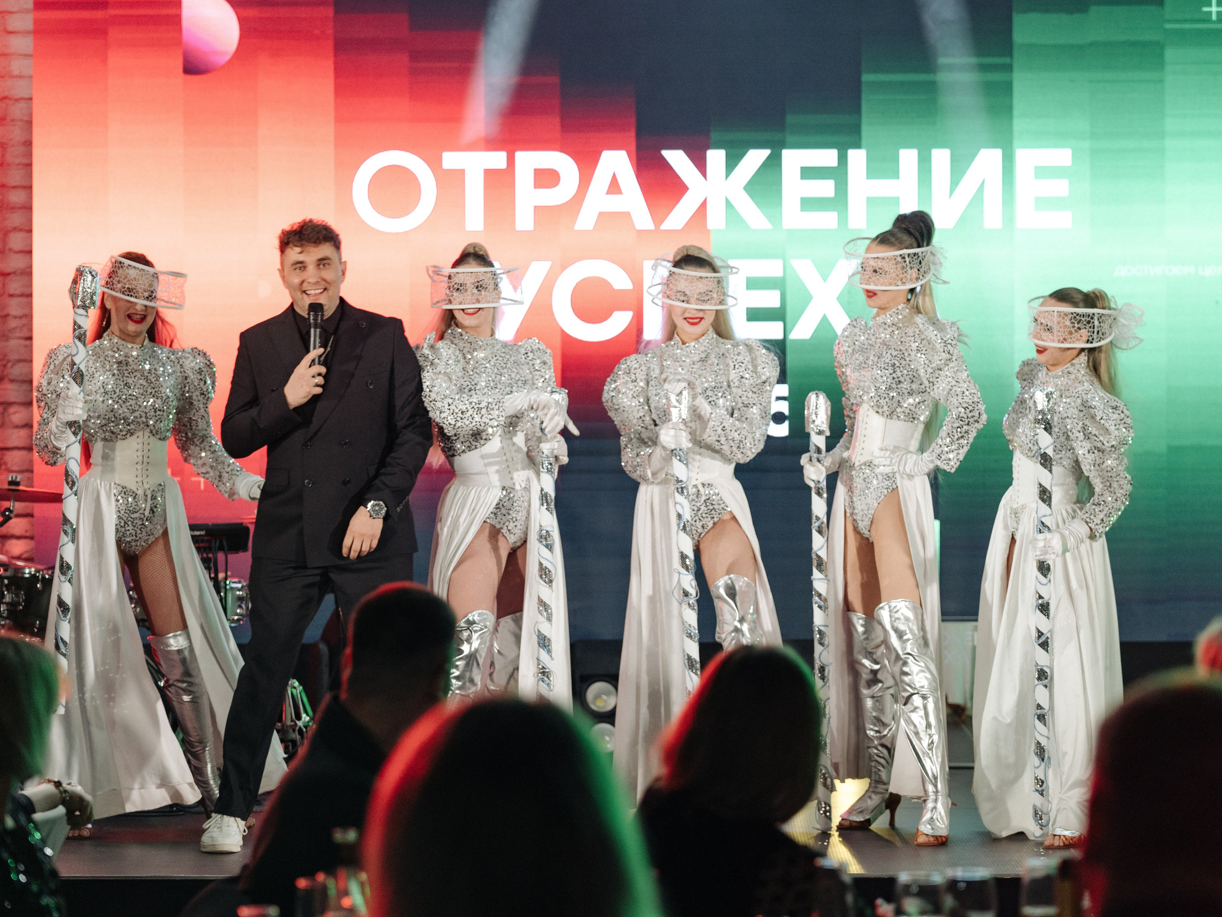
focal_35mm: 110
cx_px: 629
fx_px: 3883
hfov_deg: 17.9
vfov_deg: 13.5
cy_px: 458
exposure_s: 1/160
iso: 2500
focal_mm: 101
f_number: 3.5
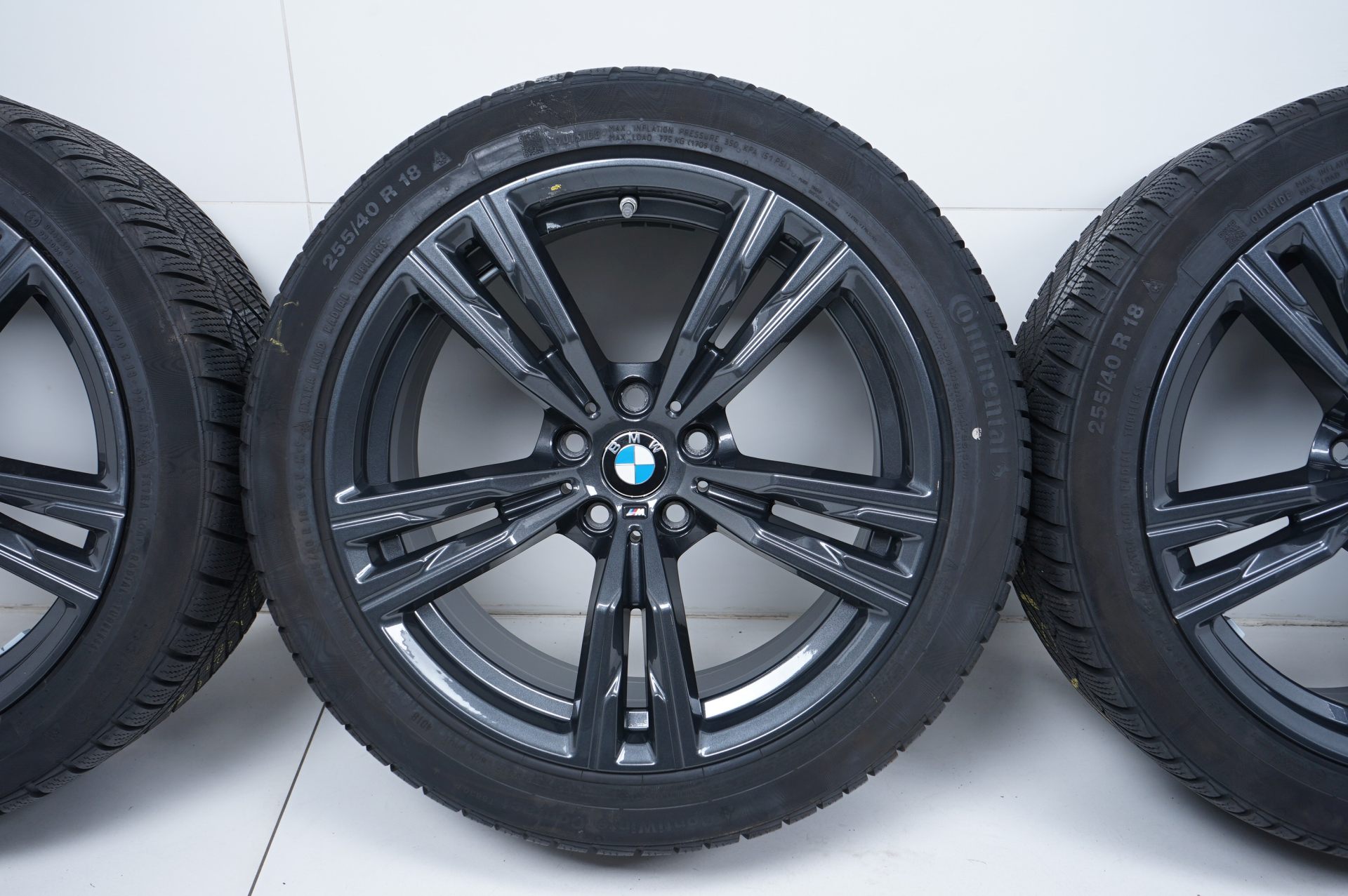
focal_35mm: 34
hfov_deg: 55.8
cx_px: 674
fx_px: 1272
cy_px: 448
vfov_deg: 38.8
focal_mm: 34
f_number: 7.1
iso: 250
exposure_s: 1/100
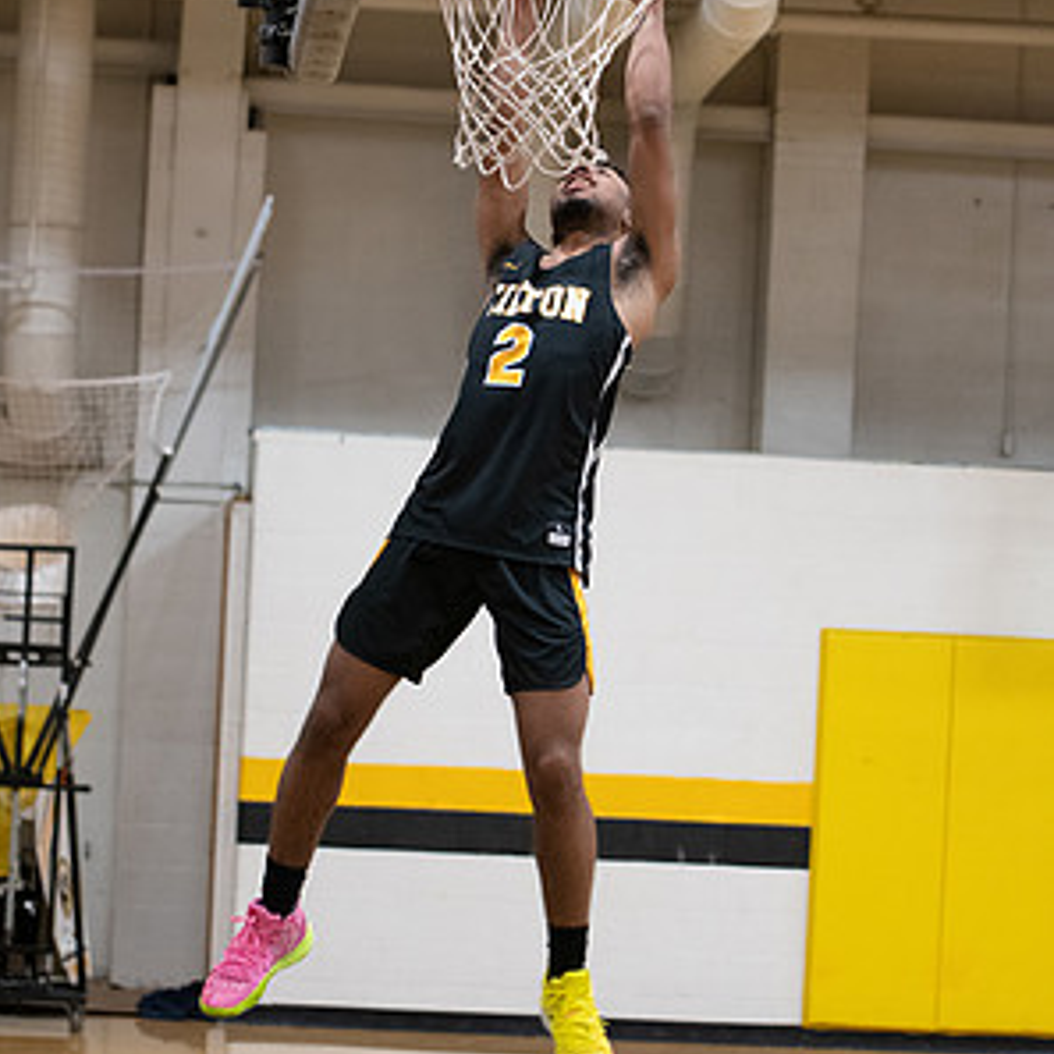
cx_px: 525
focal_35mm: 135
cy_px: 685
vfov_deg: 12.9
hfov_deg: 12.9
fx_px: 4651
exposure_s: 1/200
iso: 2000
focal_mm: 70
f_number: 2.8
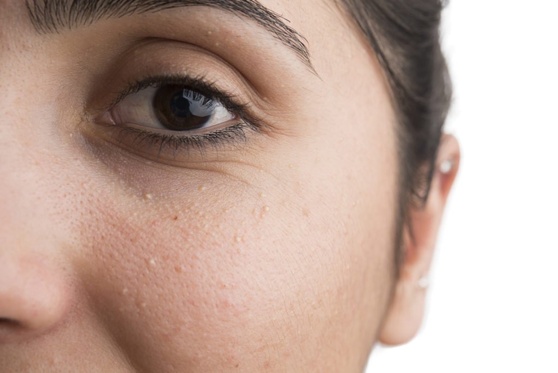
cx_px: 279
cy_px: 186
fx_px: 930
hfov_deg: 33.4
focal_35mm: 60
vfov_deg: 22.7
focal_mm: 60
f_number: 11
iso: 100
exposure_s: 1/125
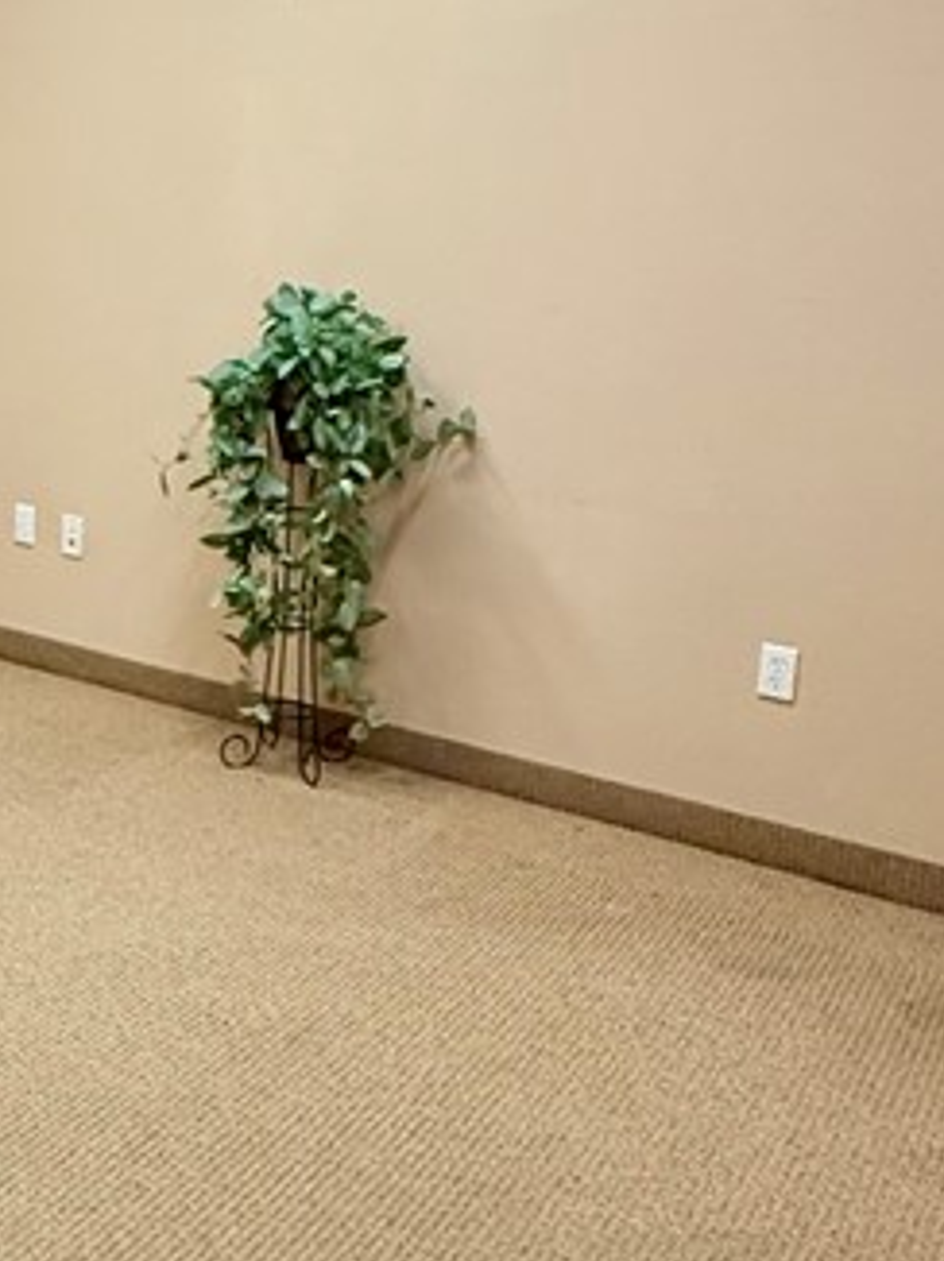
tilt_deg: -7.9
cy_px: 422
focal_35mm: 44
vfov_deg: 42.4
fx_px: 1602
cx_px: -66
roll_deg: +0.0
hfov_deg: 29.9
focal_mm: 2.22
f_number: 2.2
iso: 400
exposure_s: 1/120
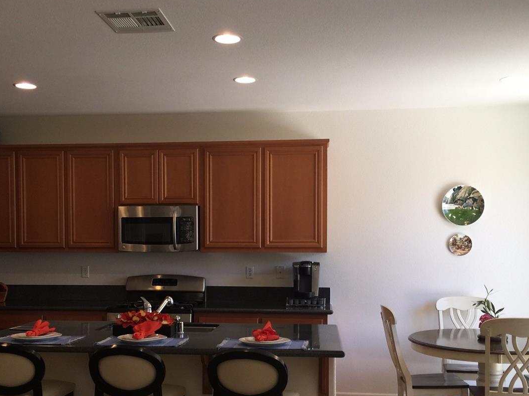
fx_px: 626
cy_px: 265
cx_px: 236
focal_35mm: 41
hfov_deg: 45.7
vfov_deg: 34.8
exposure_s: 1/40
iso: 32
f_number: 2.2
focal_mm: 4.15
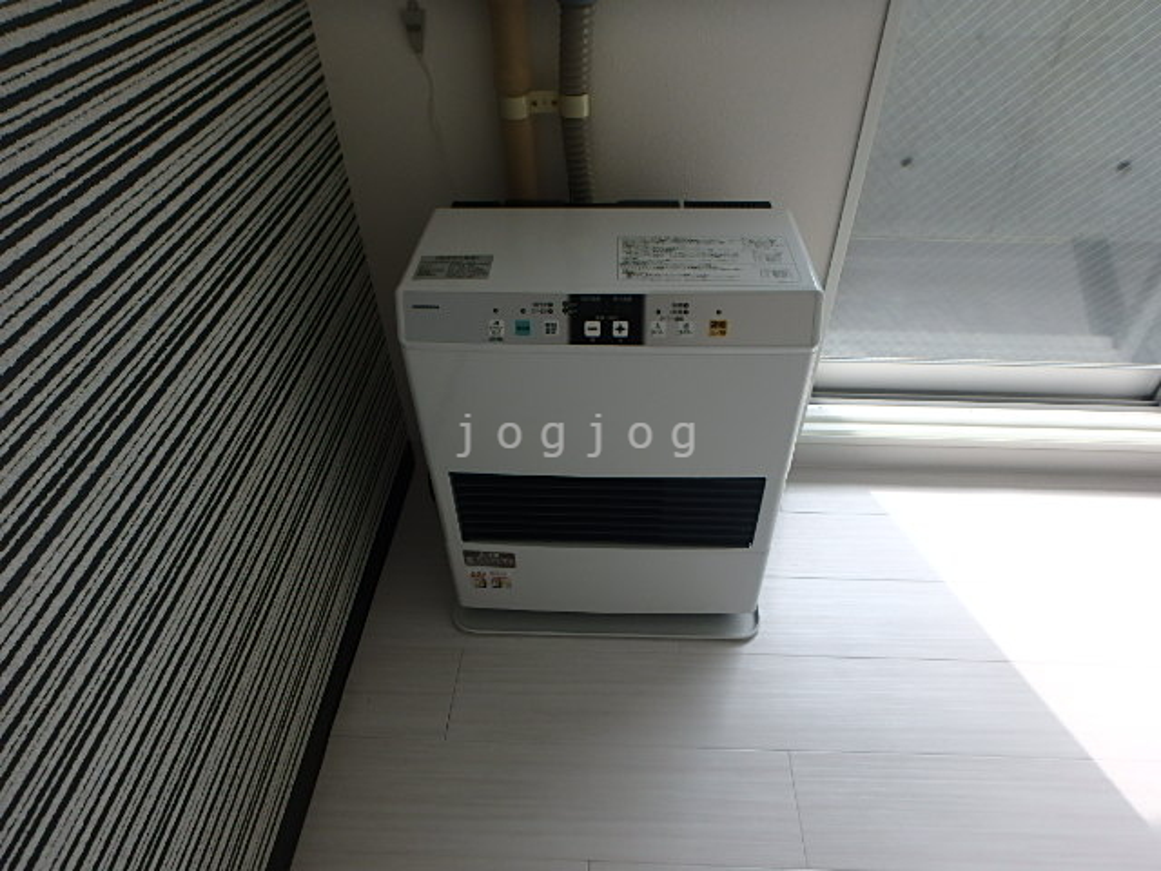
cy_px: 436
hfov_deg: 79.0
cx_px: 580
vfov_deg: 63.4
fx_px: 704
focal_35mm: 21
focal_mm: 3.7
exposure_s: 1/250
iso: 125
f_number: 3.5
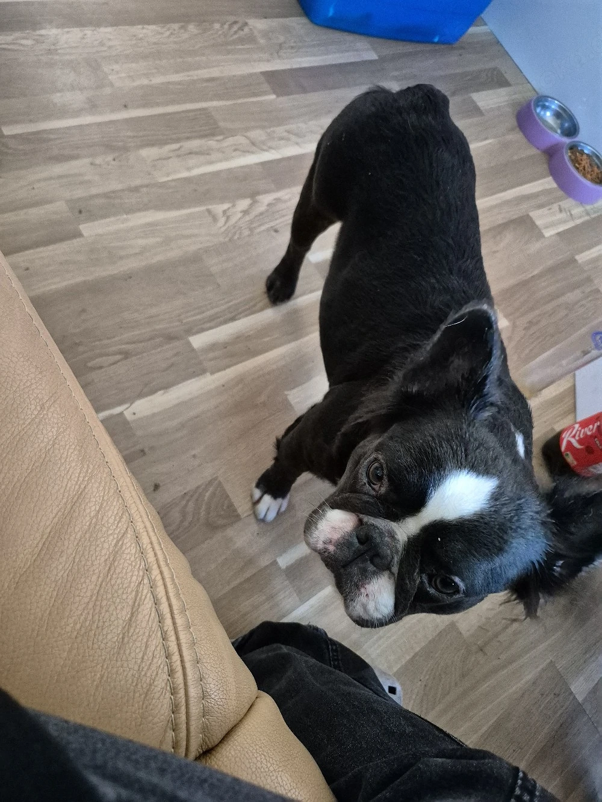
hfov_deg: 58.9
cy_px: 401
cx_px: 301
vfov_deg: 73.9
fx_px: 533
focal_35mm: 23
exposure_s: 1/100
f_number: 1.8
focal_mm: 5.4
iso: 2500
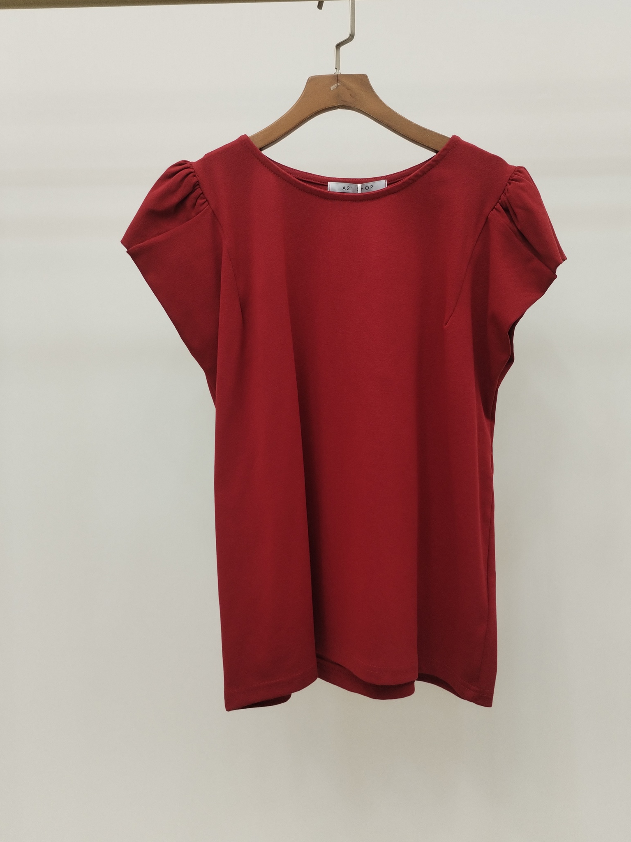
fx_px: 826
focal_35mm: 34
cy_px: 415
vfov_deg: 54.0
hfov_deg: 41.7
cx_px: 349
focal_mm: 4.75
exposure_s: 1/120
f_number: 1.8
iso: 289
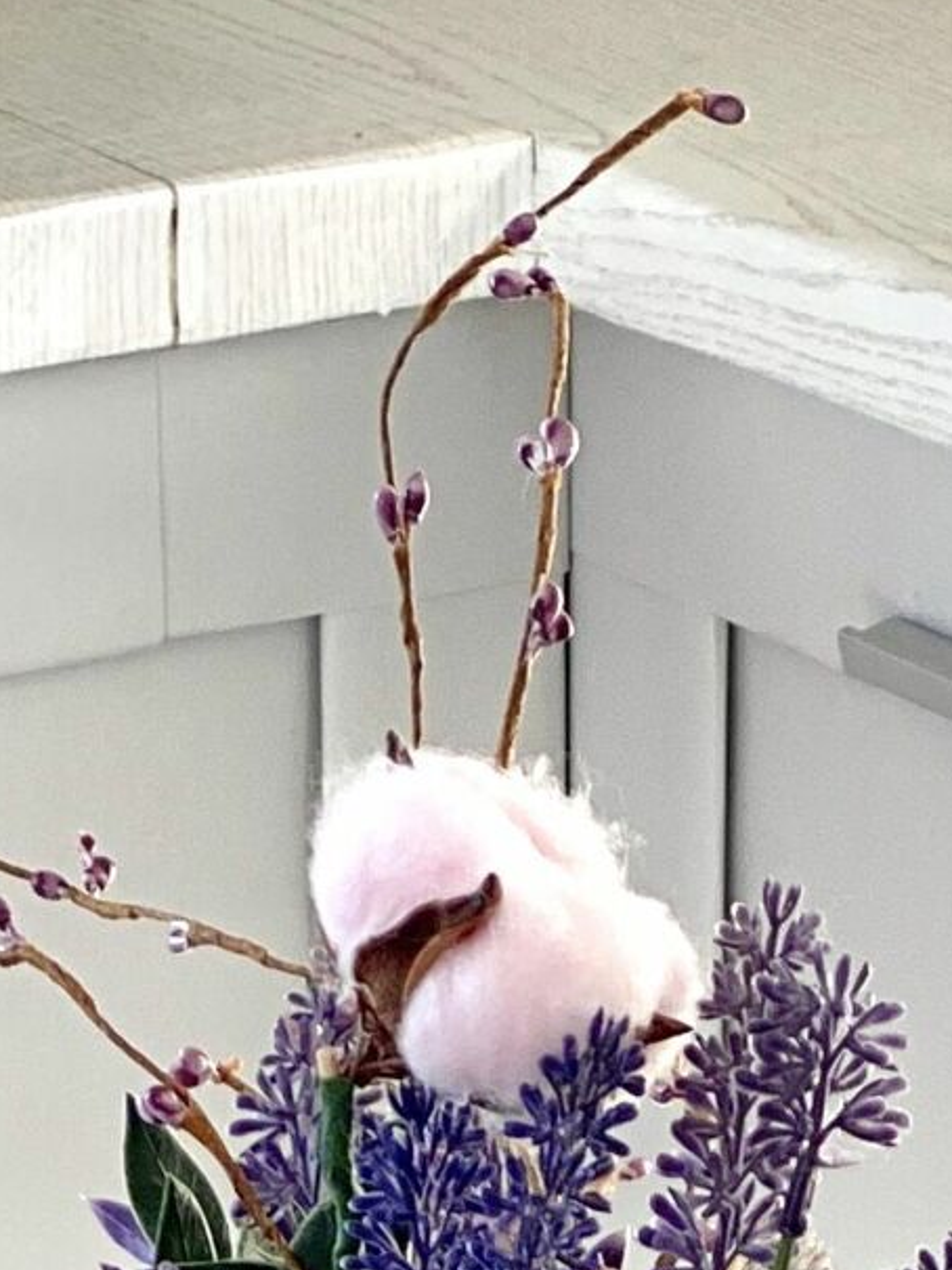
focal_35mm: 275
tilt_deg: -29.6
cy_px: 3268
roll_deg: -1.4
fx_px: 10080
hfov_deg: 5.4
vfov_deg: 6.7
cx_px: 864
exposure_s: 1/139
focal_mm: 6
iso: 20
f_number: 2
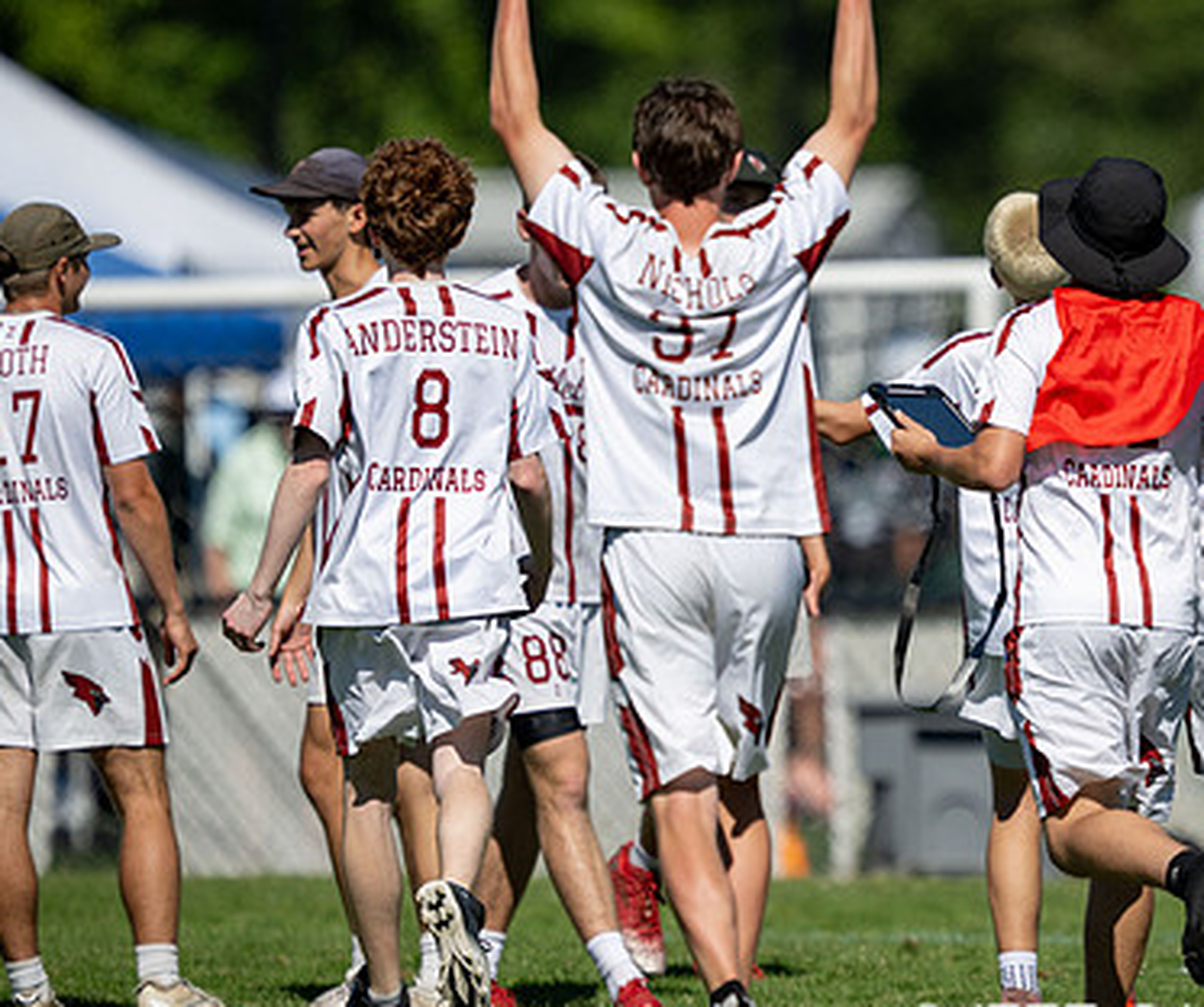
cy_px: 505
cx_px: 1122
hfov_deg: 1.6
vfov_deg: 1.3
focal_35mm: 1179
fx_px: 42770
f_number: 4
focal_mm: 560
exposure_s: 1/2000
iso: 80
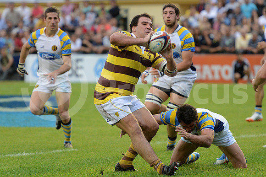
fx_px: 1921
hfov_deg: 7.9
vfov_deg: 5.3
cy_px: 88
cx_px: 133
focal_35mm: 260
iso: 2000
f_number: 4
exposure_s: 1/500
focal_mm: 260
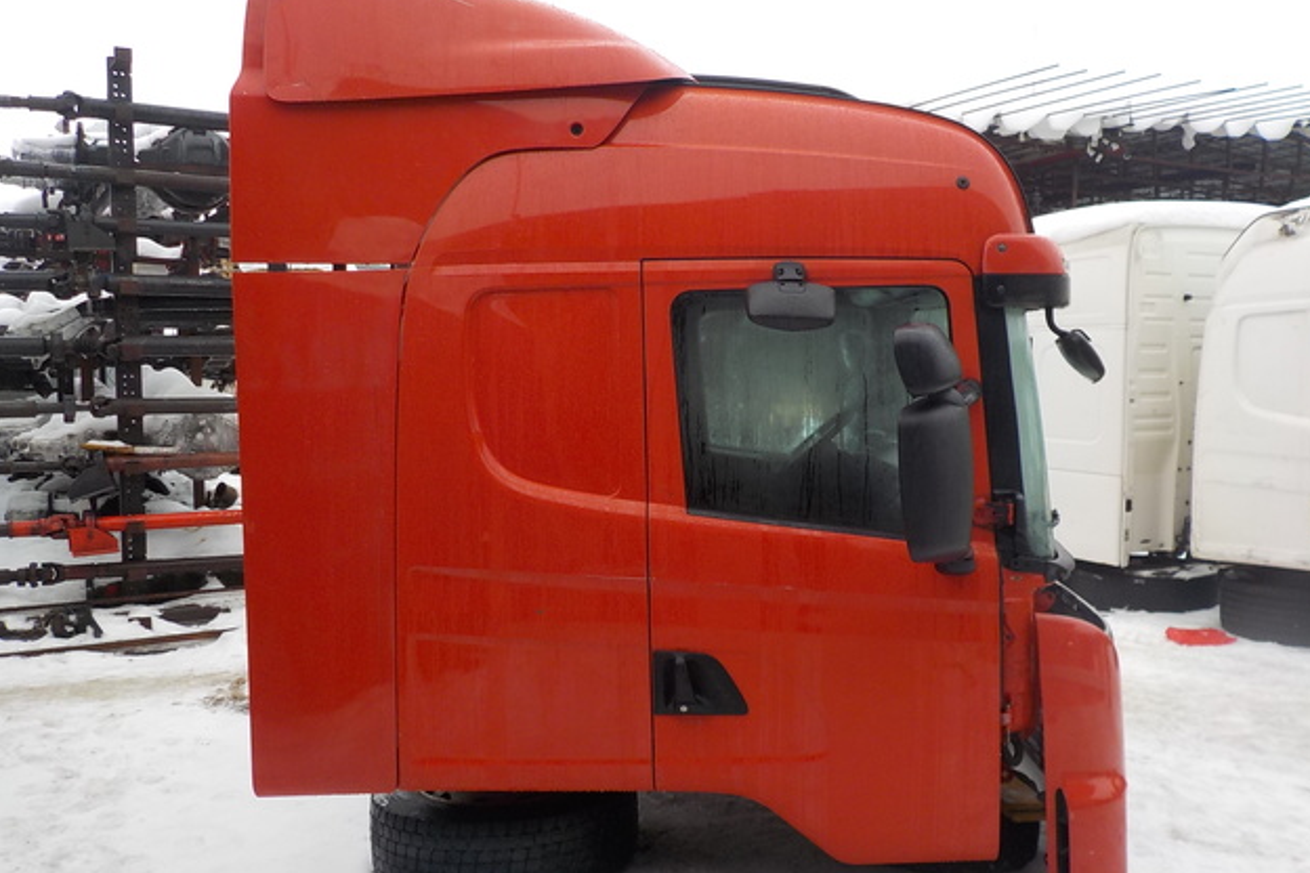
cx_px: 668
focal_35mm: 32
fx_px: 1164
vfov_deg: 41.1
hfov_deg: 58.7
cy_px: 460
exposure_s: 1/125
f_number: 3.3
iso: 125
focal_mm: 4.1
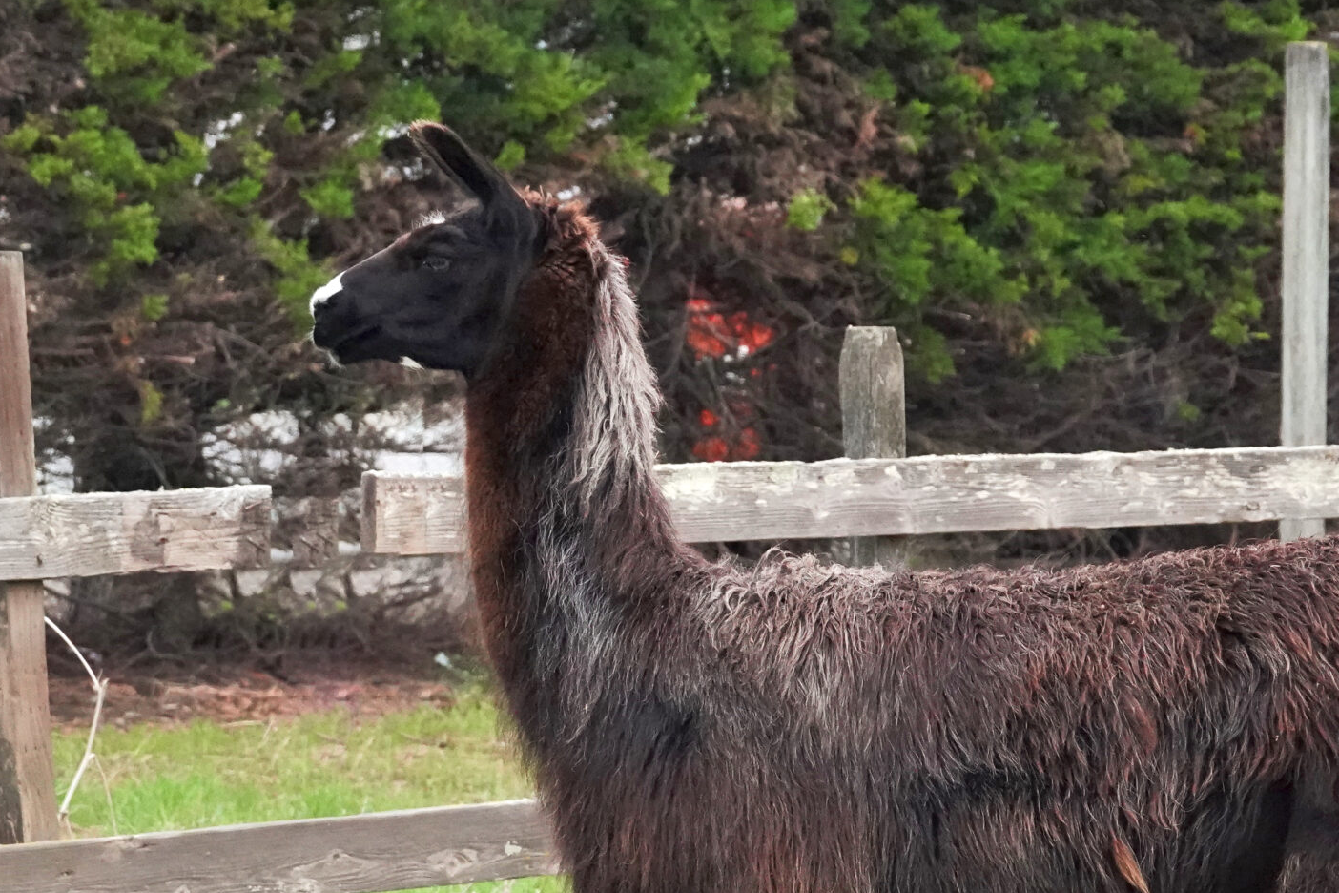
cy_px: 686
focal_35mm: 310
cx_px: 866
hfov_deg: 6.6
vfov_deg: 4.4
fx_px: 11529
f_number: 4
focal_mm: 62.4
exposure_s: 1/200
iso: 2000
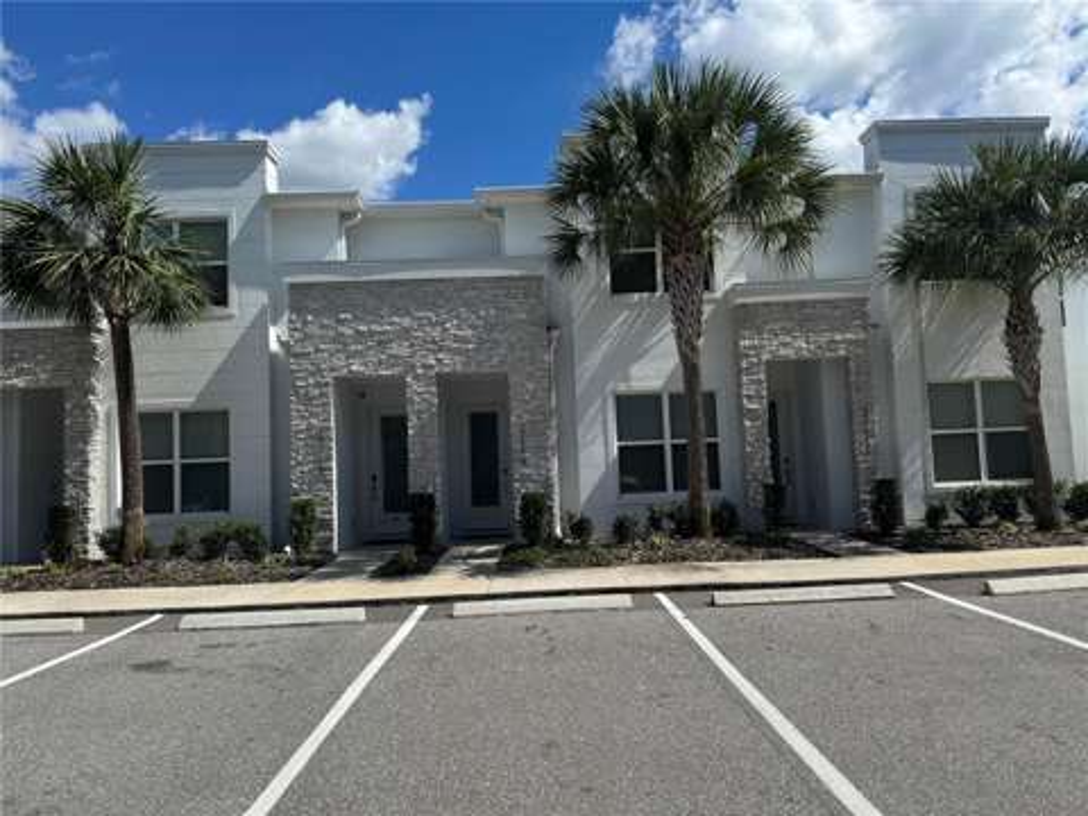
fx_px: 754
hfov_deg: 71.6
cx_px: 544
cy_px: 408
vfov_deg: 56.8
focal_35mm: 24
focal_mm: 6.76
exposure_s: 1/5814
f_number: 1.78
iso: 80
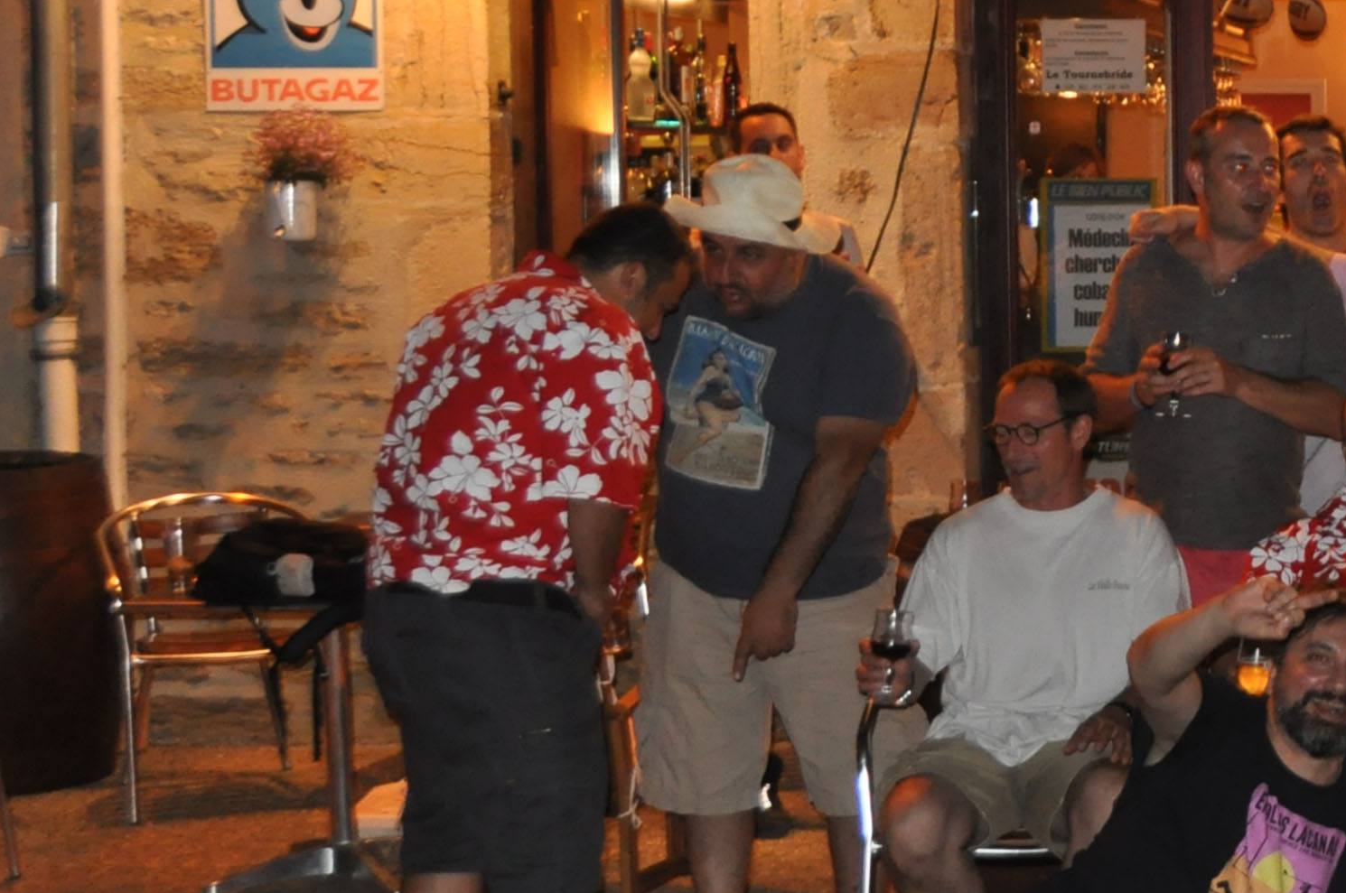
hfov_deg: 19.3
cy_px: 302
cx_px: 1907
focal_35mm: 95
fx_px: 3547
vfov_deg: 14.3
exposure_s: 1/60
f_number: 3.8
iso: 800
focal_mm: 22
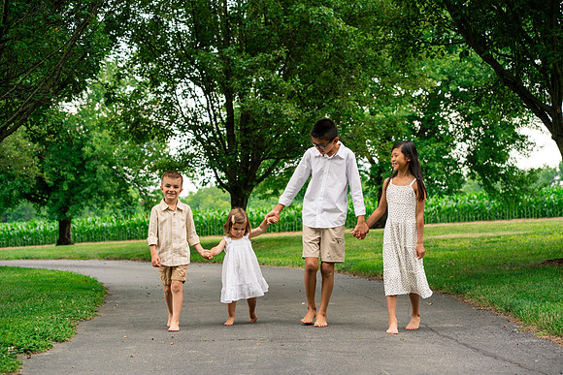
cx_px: 282
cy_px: 188
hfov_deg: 23.9
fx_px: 1330
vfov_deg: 16.1
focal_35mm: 85
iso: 500
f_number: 5
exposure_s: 1/320
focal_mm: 85
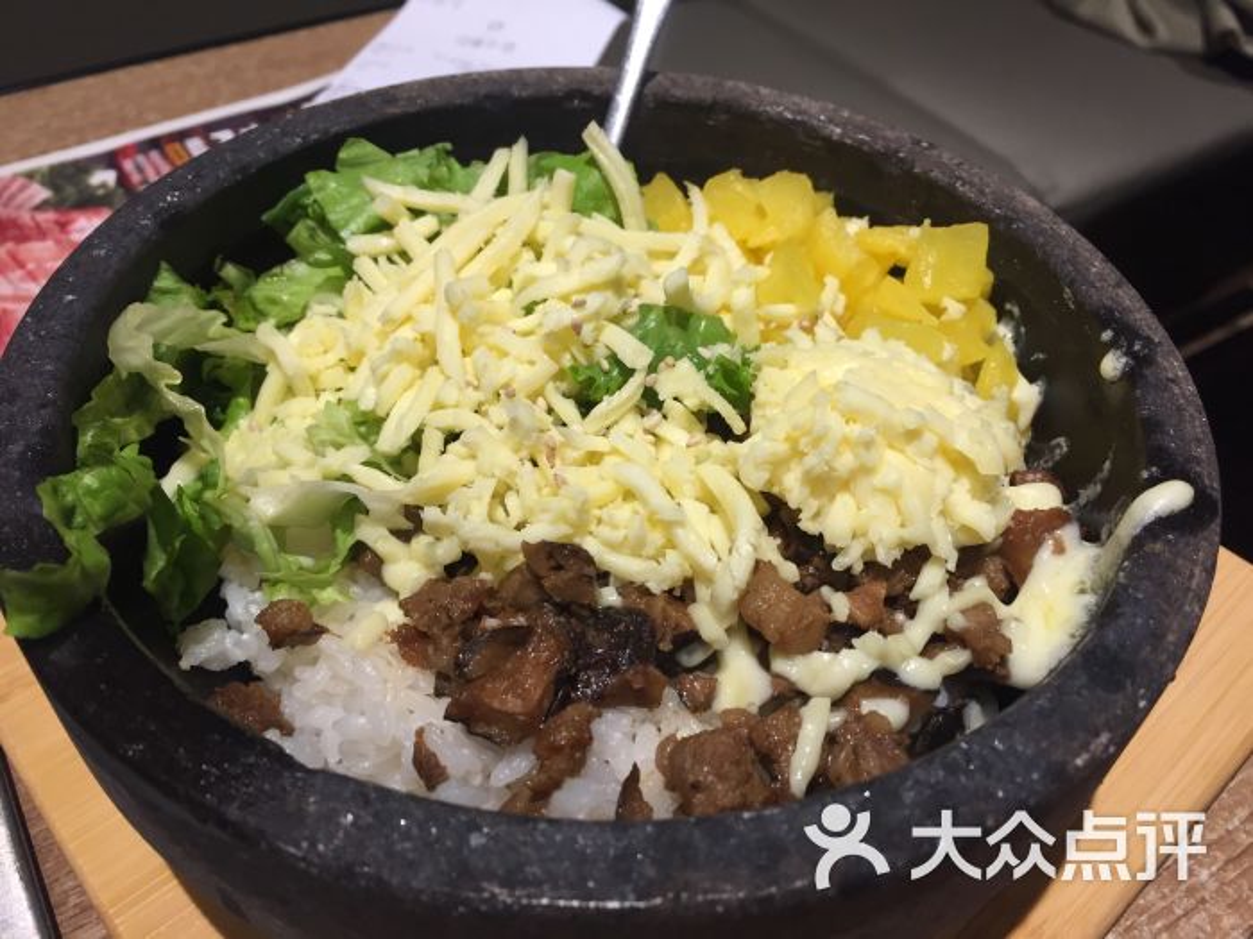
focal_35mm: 29
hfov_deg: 61.7
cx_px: 626
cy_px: 470
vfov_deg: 48.2
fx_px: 1050
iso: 40
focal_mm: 4.15
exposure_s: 1/33
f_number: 2.2
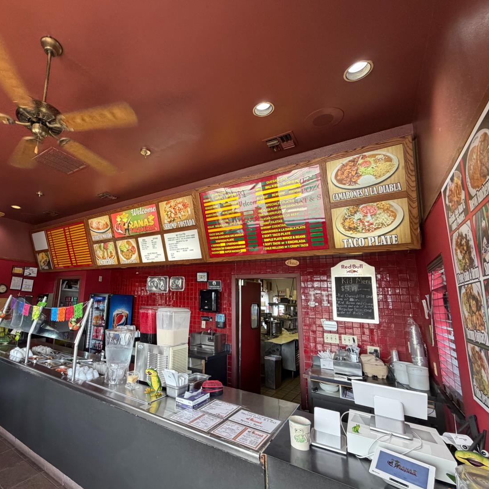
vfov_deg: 84.0
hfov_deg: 82.0
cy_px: 250
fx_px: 272
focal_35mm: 17
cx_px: 177
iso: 320
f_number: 2.2
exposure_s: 1/120
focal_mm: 2.22
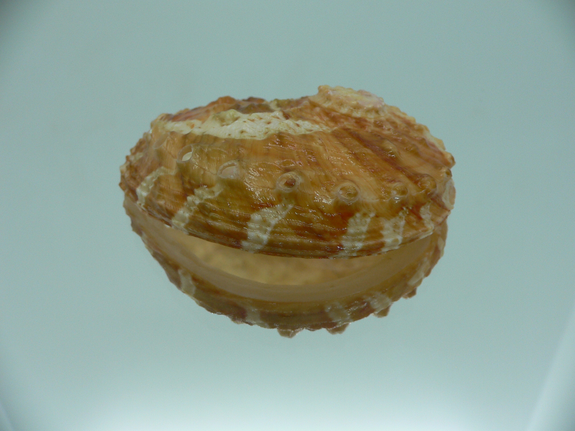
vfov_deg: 40.7
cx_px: 288
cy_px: 216
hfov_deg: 52.6
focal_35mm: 35
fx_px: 581
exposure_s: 1/60
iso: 80
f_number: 2.8
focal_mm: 4.6
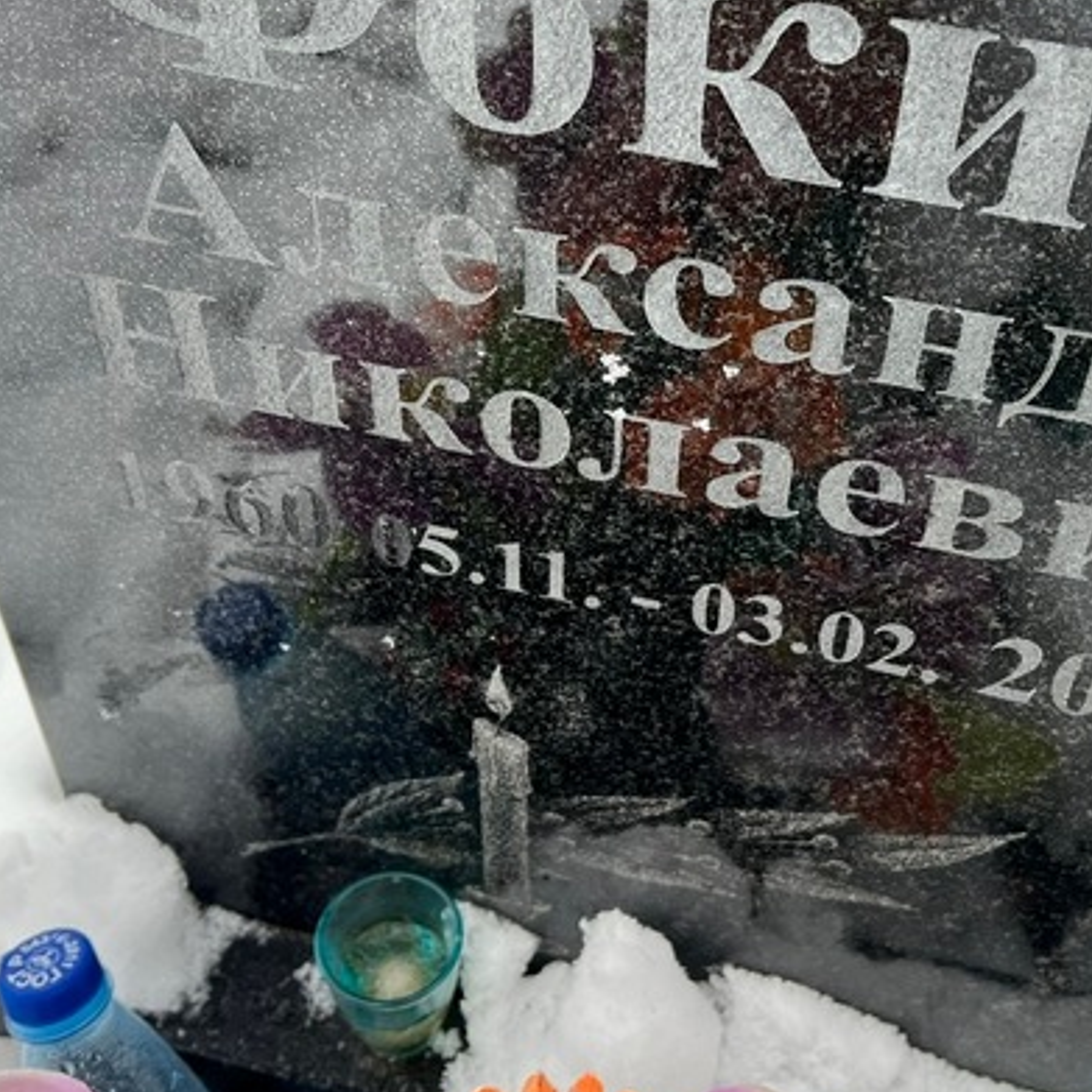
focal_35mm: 47
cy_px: 444
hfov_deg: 35.9
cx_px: 654
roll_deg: -1.6
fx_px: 1677
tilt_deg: -44.8
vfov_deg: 35.9
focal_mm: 5.7
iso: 40
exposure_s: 1/137
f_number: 1.5
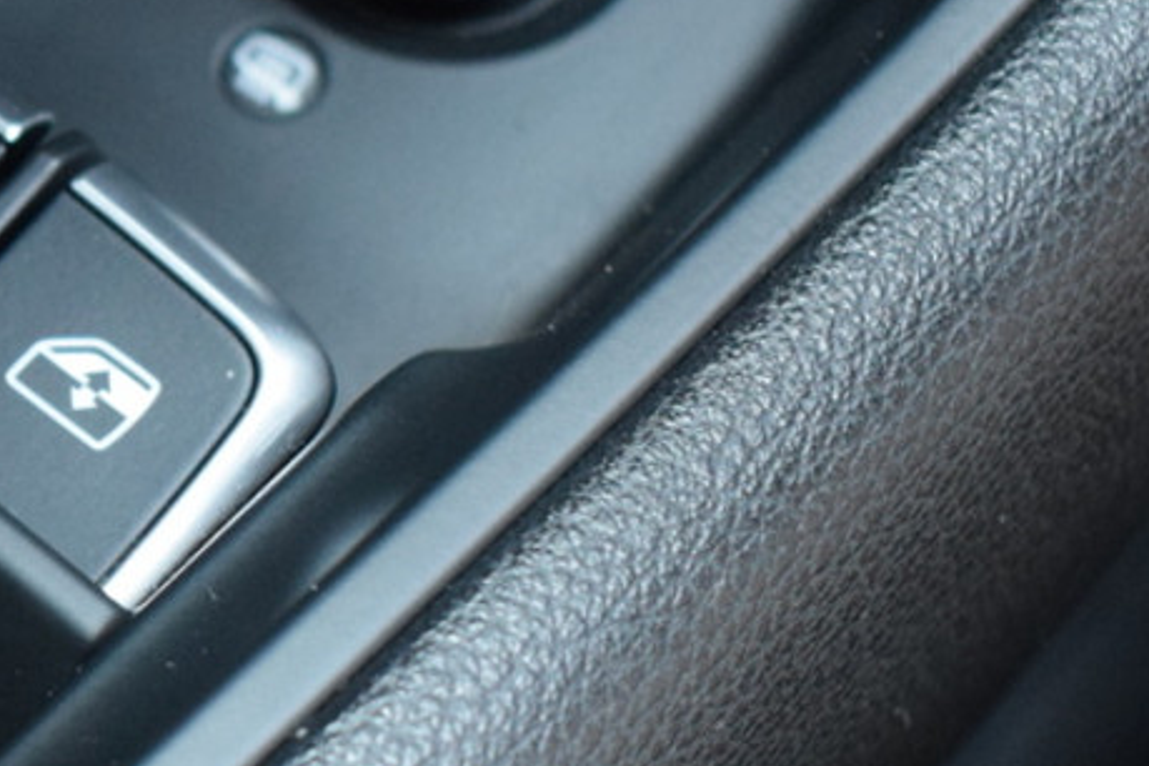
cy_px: 429
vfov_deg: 11.5
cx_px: -335
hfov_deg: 16.3
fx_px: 3798
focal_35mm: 119
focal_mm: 26
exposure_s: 1/60
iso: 2500
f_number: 4
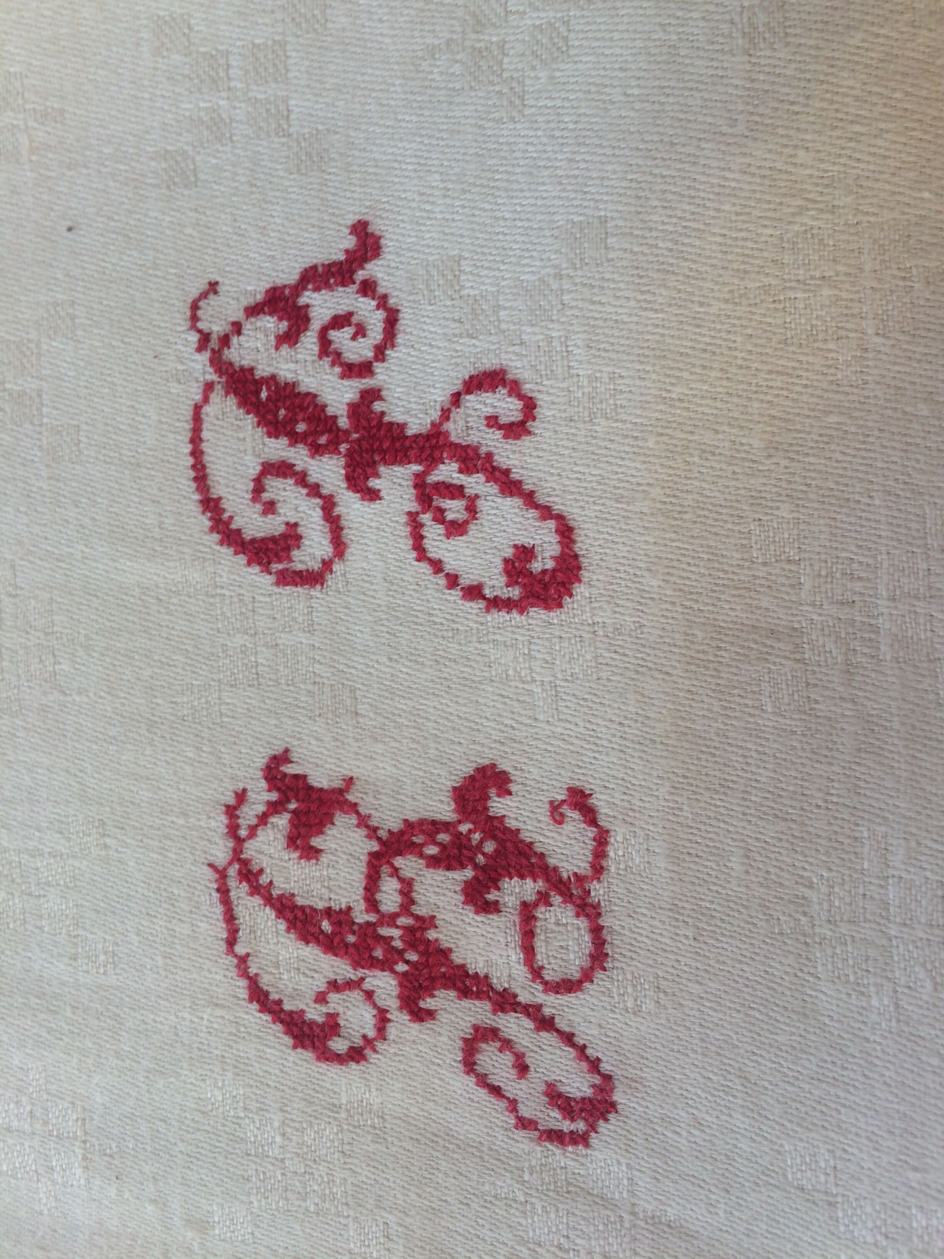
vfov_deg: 61.7
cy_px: 630
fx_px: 1054
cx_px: 472
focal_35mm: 29
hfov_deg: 48.2
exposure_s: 1/100
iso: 40
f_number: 2.2
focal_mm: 4.15
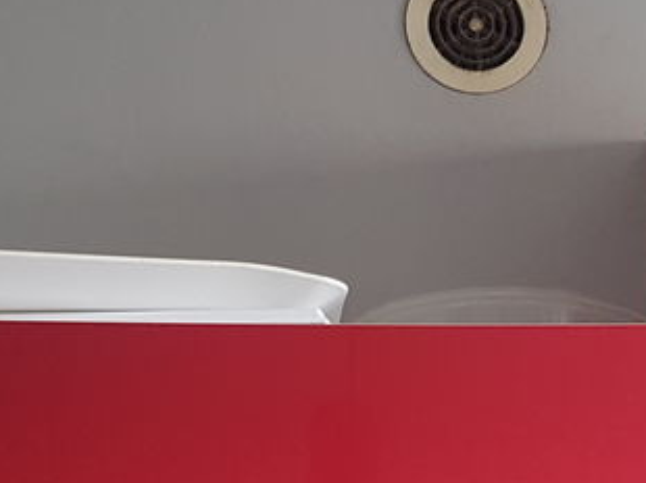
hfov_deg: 23.2
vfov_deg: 16.9
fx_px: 1566
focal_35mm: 84
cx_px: 436
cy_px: 554
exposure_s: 1/10
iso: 200
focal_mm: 4.2
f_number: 1.7
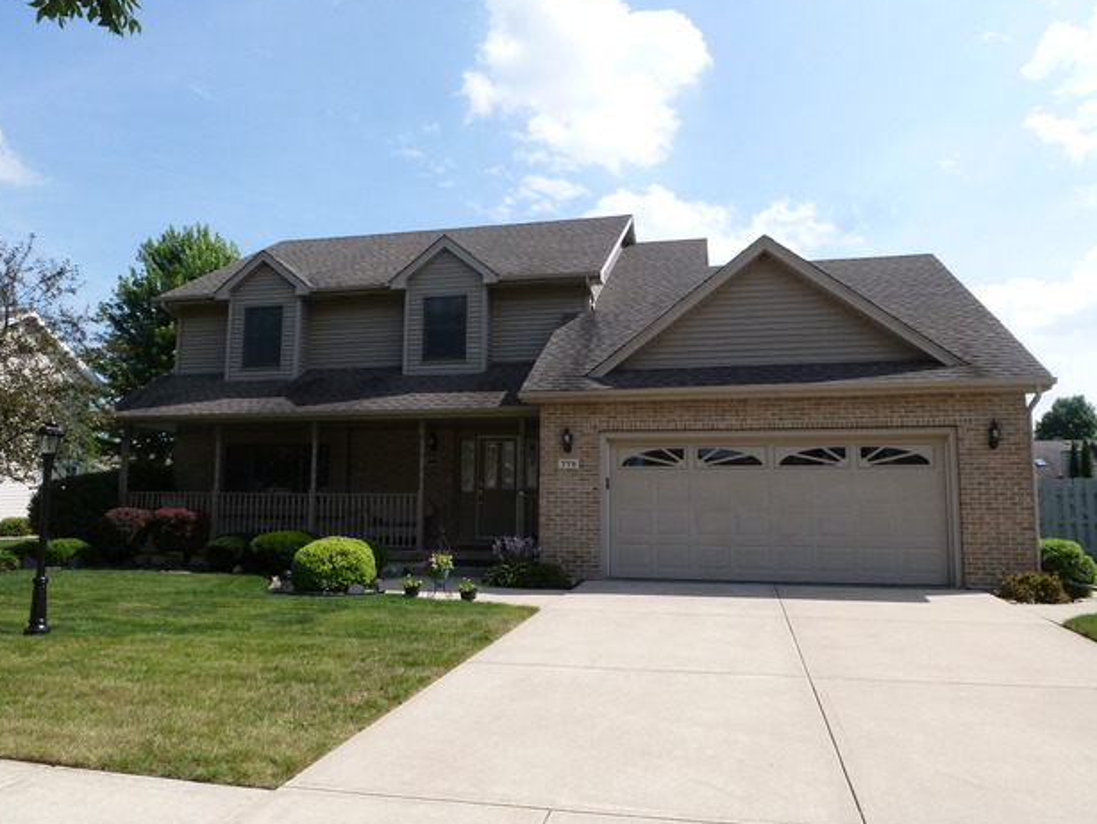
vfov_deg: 54.9
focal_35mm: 25
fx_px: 793
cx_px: 531
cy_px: 404
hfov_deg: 69.4
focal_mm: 4.3
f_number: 4.5
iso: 100
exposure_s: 1/400
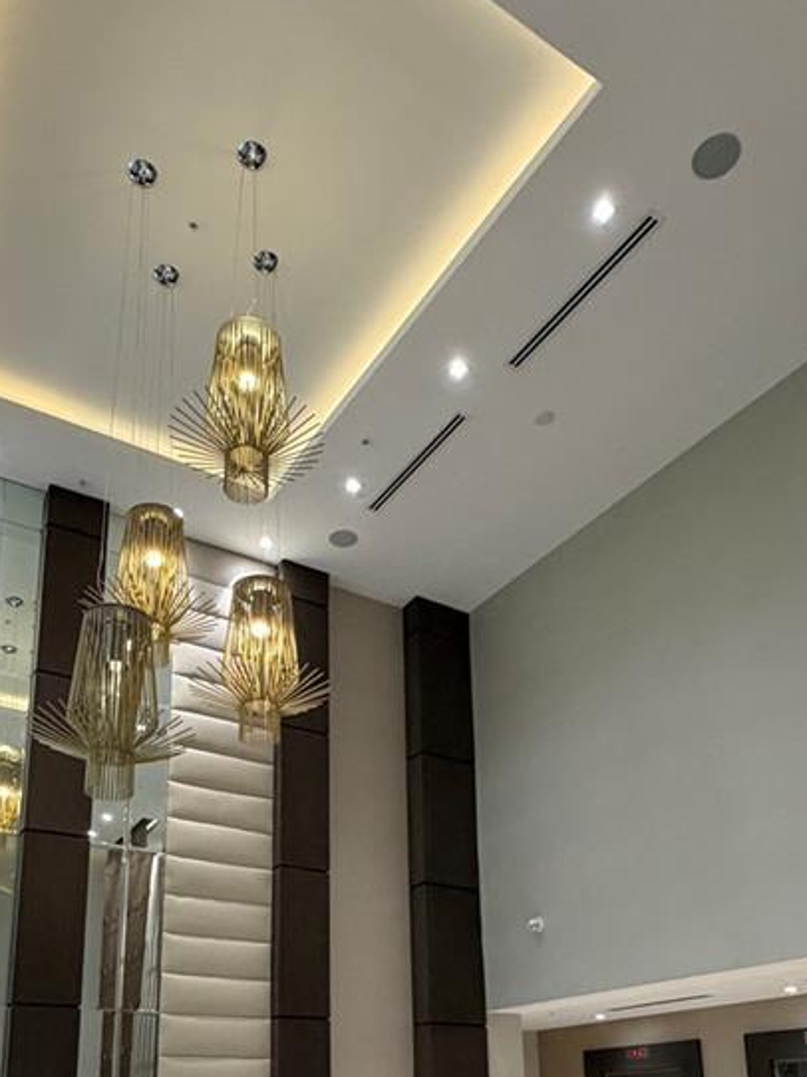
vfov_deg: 53.4
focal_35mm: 31
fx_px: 964
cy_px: 900
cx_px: 378
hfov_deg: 45.4
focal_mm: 2.22
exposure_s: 1/60
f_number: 2.2
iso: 400
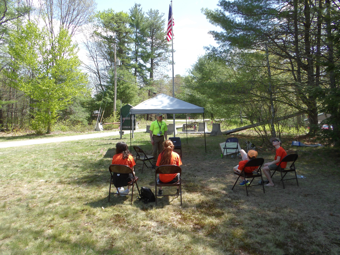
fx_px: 226
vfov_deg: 58.9
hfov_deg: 73.9
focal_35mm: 23
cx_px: 170
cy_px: 128
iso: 100
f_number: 4.1
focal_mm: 4.2
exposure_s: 1/225
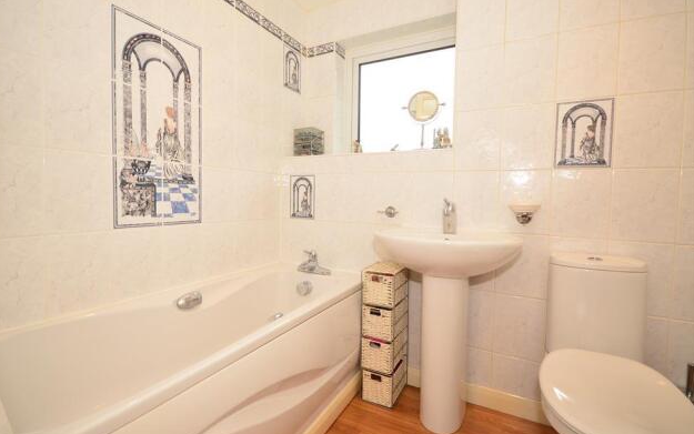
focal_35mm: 16
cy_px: 202
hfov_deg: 97.8
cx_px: 336
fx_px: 303
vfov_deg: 71.2
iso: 640
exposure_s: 1/125
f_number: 5.6
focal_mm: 10
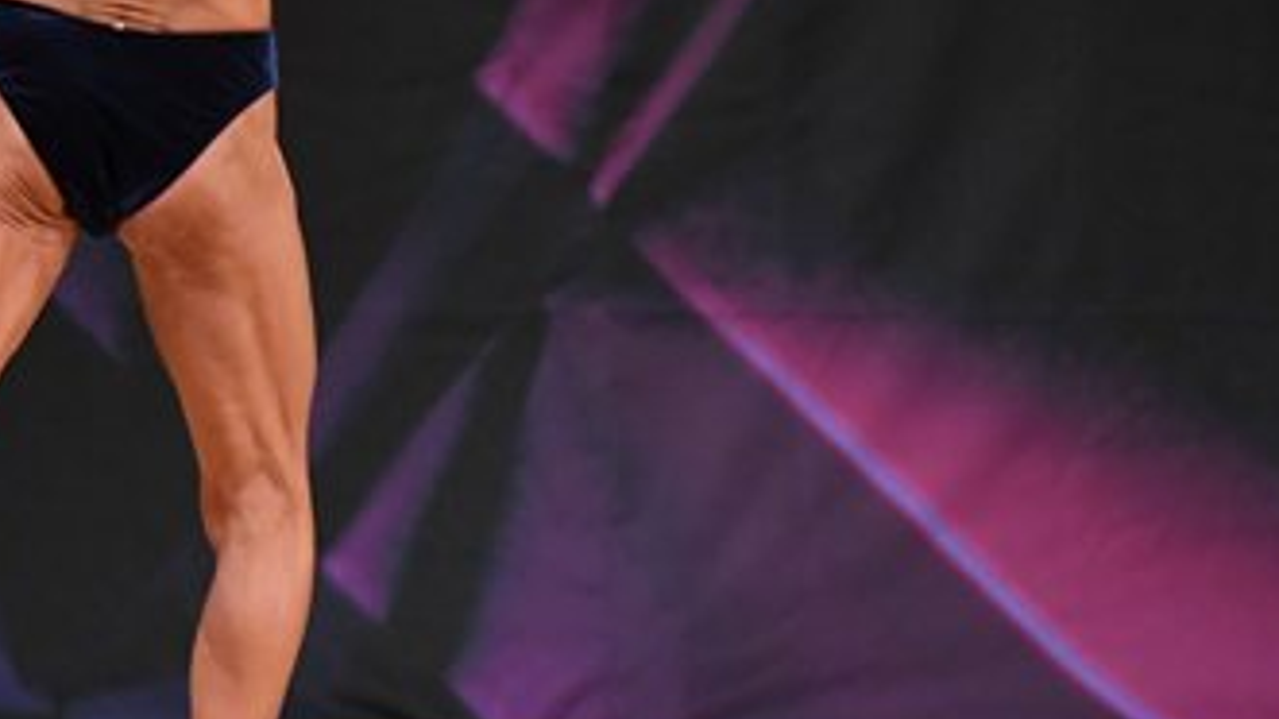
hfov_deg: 3.3
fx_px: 22446
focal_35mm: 662
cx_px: 168
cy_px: 85
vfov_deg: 1.8
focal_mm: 180
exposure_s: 1/400
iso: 3200
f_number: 5.6
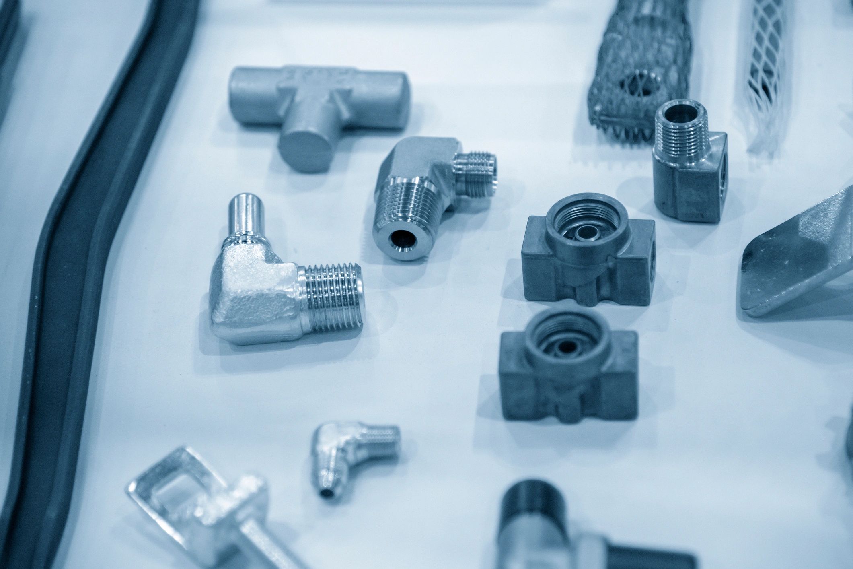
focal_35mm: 120
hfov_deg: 17.1
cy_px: 284
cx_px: 426
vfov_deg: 11.4
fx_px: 2843
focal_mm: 120
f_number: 4
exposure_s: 1/250
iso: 1600
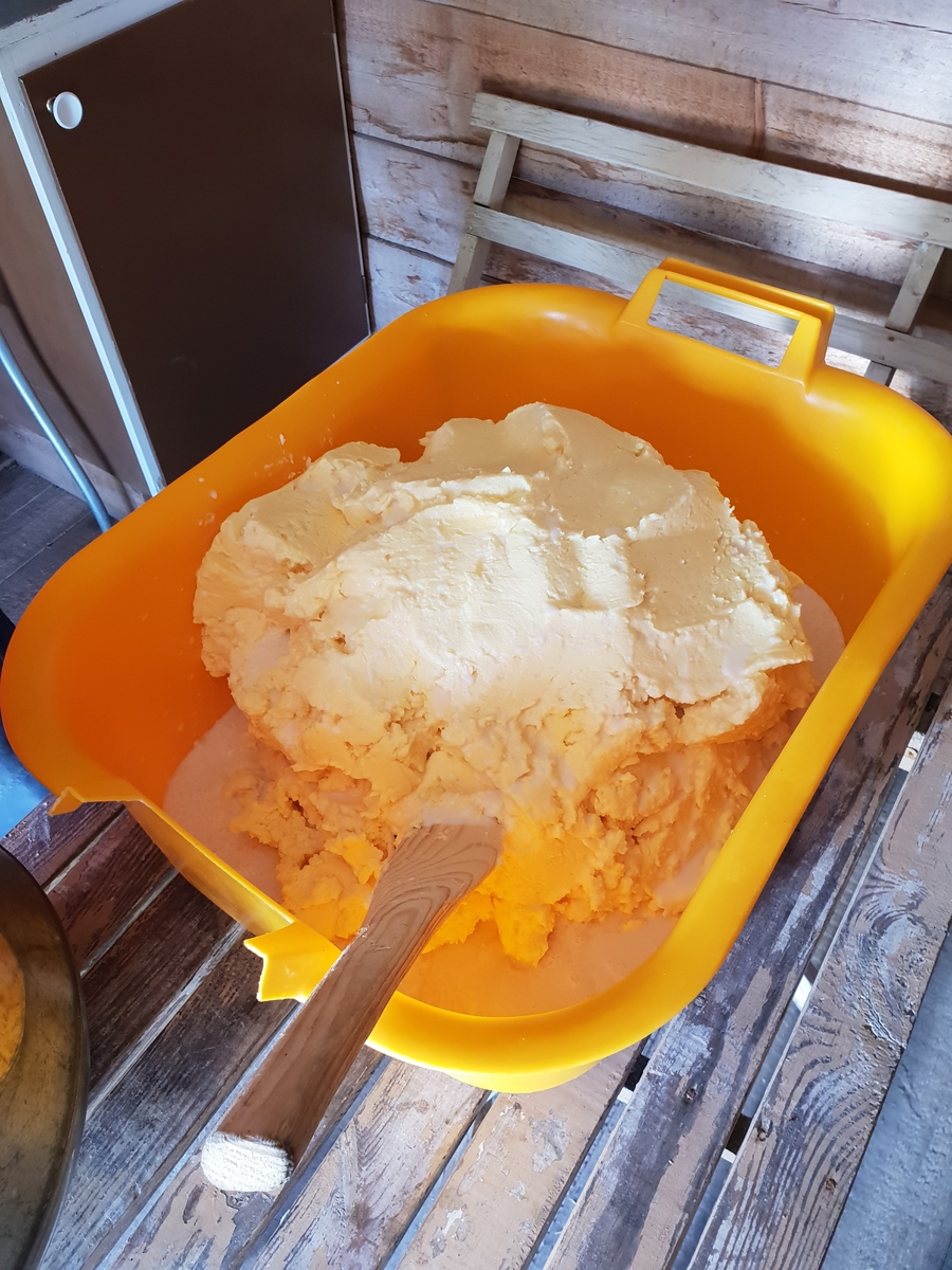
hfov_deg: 53.1
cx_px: 476
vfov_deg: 67.3
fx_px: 953
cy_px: 635
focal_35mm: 26
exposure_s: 1/60
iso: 200
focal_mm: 4.3
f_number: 2.4
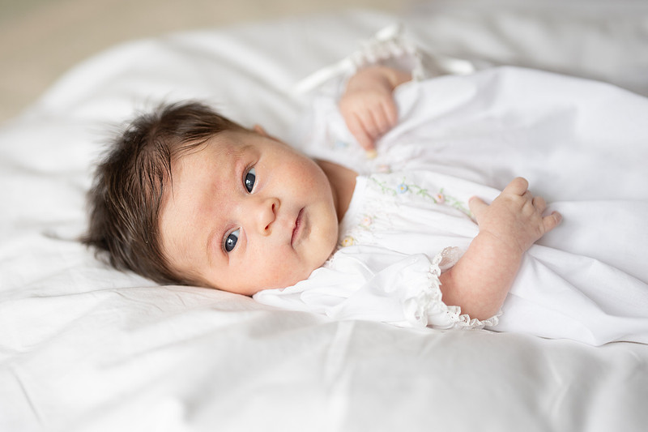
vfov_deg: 13.5
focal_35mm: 101
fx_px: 1819
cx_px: 263
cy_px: 233
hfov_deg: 20.2
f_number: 1.4
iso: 400
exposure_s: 1/640
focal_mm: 85
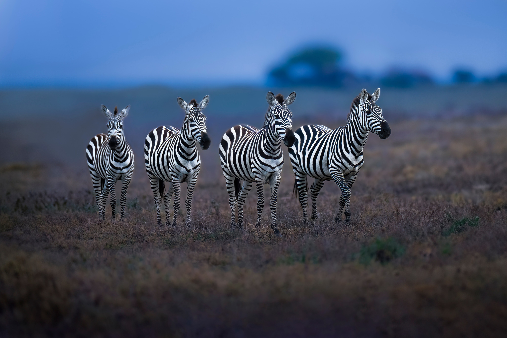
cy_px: 169
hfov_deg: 3.4
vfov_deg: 2.3
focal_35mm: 600
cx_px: 254
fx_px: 8450
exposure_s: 1/2500
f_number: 4
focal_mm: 600
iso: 2000
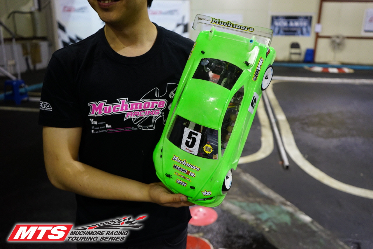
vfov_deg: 43.6
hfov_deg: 61.9
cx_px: 186
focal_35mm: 30
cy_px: 124
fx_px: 311
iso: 1600
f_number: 3.5
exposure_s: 1/60
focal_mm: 30
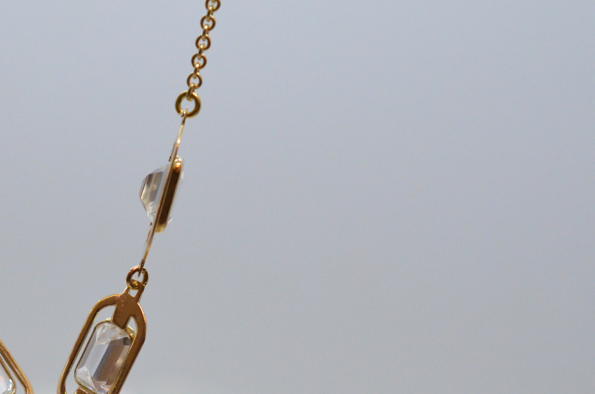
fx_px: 1781
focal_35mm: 108
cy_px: 337
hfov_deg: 18.9
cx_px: 217
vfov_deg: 12.5
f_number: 6.3
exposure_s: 1/1600
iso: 4000
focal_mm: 40
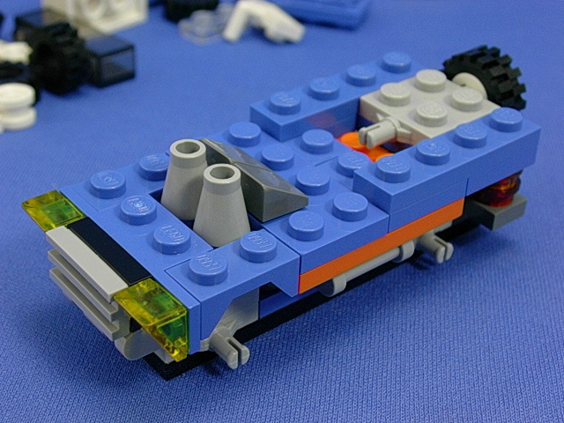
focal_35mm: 67
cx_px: 282
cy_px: 212
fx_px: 1092
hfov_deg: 29.0
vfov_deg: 21.9
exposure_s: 1/14.6
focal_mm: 10.2
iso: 70
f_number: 3.6
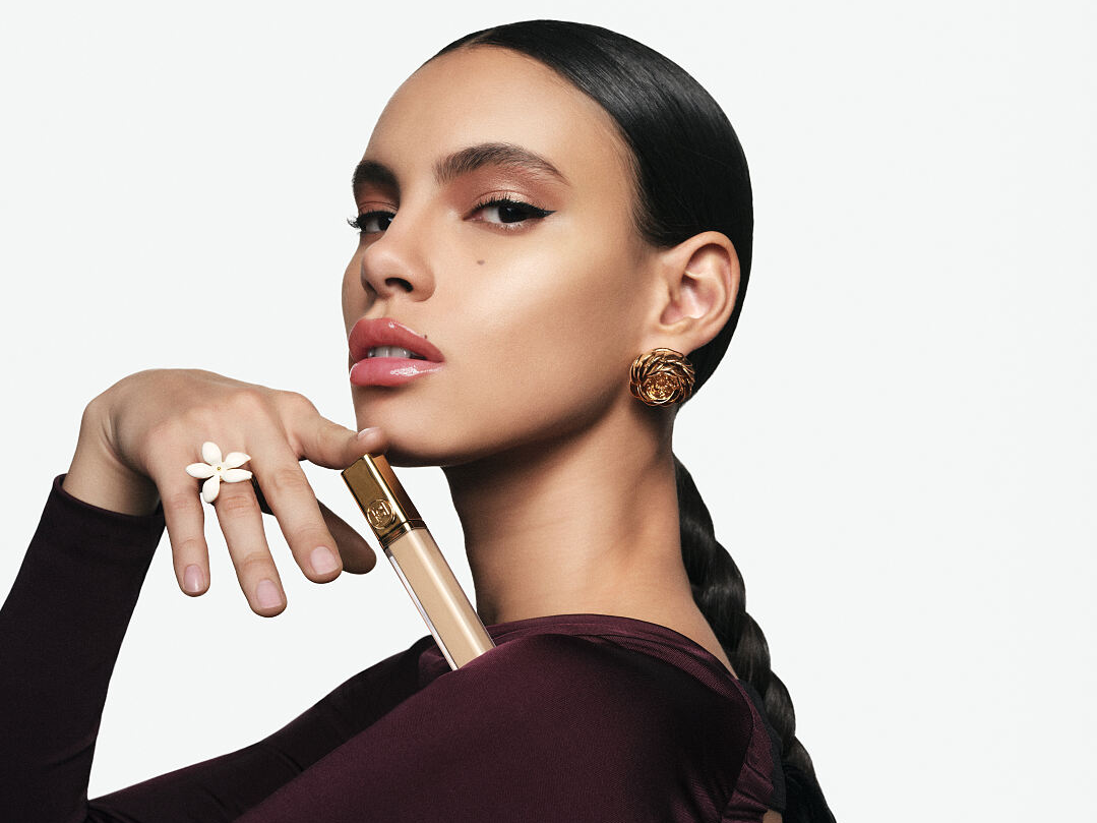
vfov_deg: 27.0
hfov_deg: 35.5
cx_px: 576
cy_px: 401
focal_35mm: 54
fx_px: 1711
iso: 200
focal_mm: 63
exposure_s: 1/125
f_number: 11
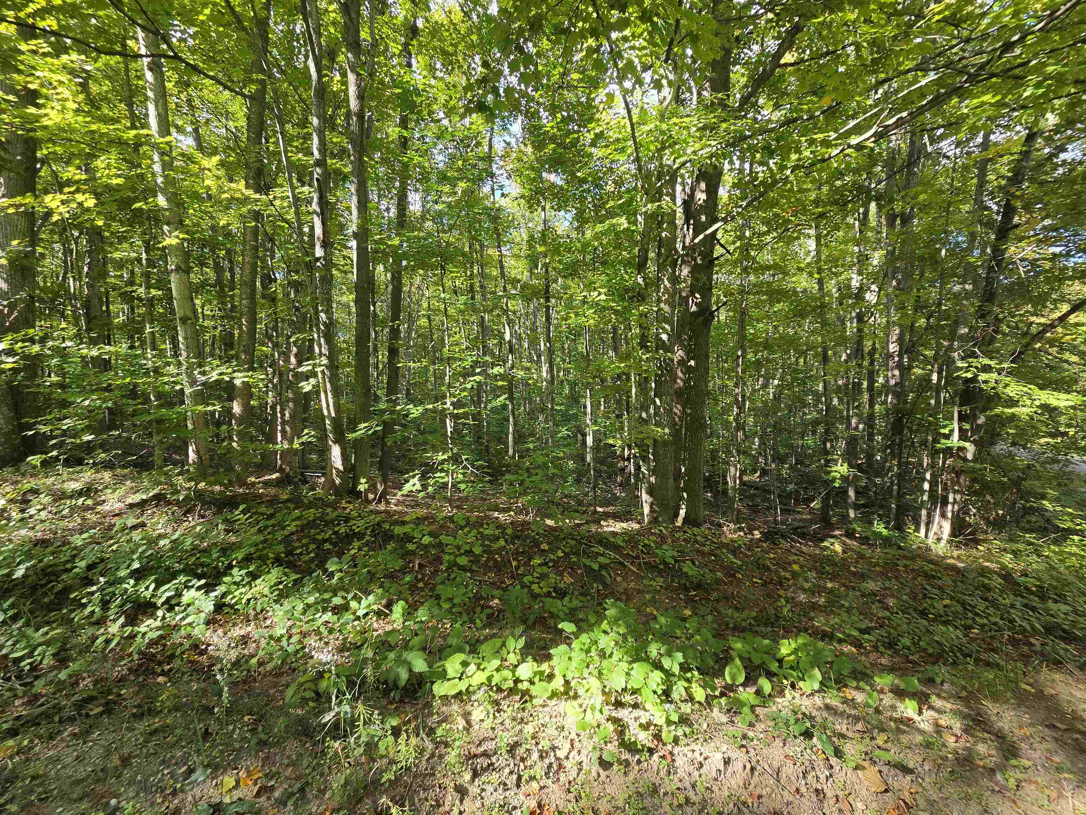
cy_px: 408
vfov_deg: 89.9
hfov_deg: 106.2
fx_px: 408
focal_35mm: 13
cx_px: 543
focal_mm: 2.2
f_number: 2.2
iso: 100
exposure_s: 1/286
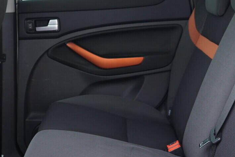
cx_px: 138
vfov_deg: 18.7
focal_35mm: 73
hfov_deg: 27.7
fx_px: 476
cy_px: 91
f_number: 2.8
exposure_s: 1/40
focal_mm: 24
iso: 640
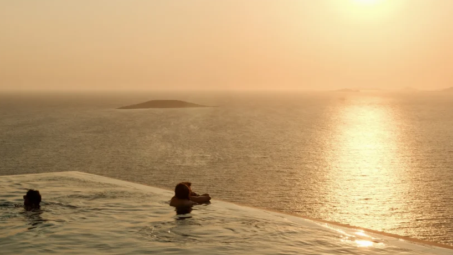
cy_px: 98
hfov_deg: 35.4
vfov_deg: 20.3
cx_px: 218
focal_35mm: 59
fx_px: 709
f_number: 16
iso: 320
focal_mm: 30.2
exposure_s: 1/100
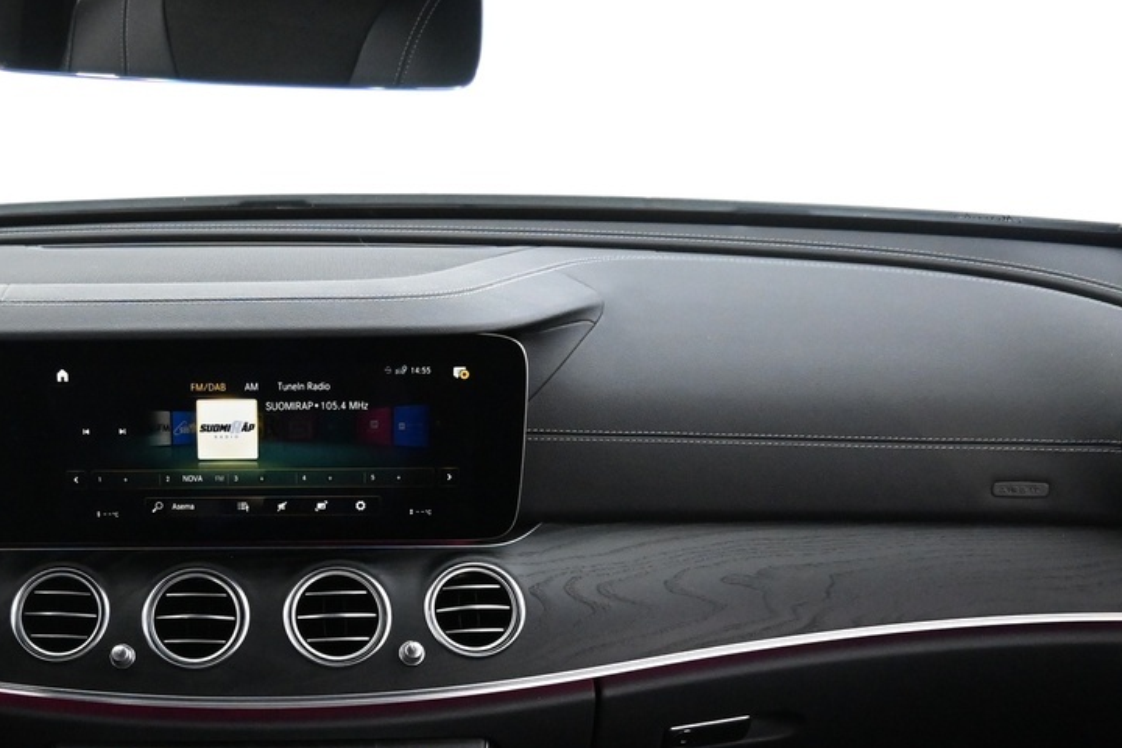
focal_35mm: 54
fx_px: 1683
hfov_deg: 36.0
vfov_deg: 24.6
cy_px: 614
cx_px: 276
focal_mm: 16
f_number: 3.5
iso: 3200
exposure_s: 1/25
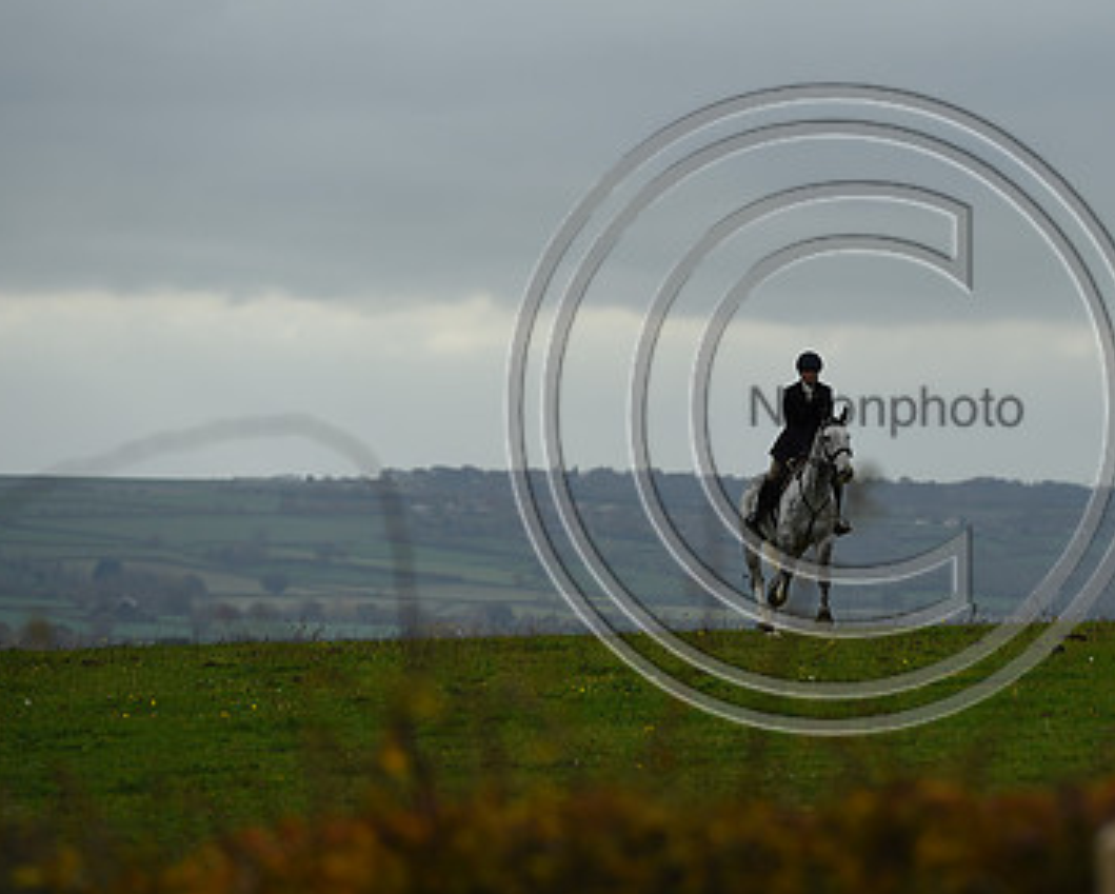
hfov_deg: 6.3
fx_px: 10172
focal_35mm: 308
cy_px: 366
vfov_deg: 5.0
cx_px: 796
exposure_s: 1/1000
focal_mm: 200
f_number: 5
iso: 320
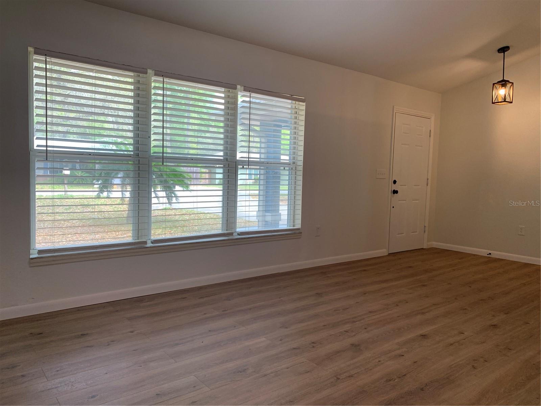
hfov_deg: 67.3
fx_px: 406
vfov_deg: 53.1
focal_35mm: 26
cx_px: 270
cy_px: 203
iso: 64
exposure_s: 1/120
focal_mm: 4.25
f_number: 1.8
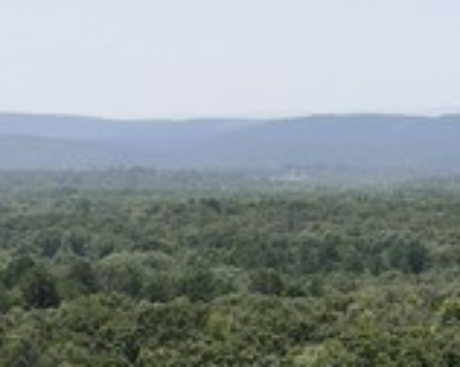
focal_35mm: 152
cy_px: 993
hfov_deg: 12.7
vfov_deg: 8.8
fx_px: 2067
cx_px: 242
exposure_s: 1/640
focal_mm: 4.5
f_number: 2.8
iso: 100
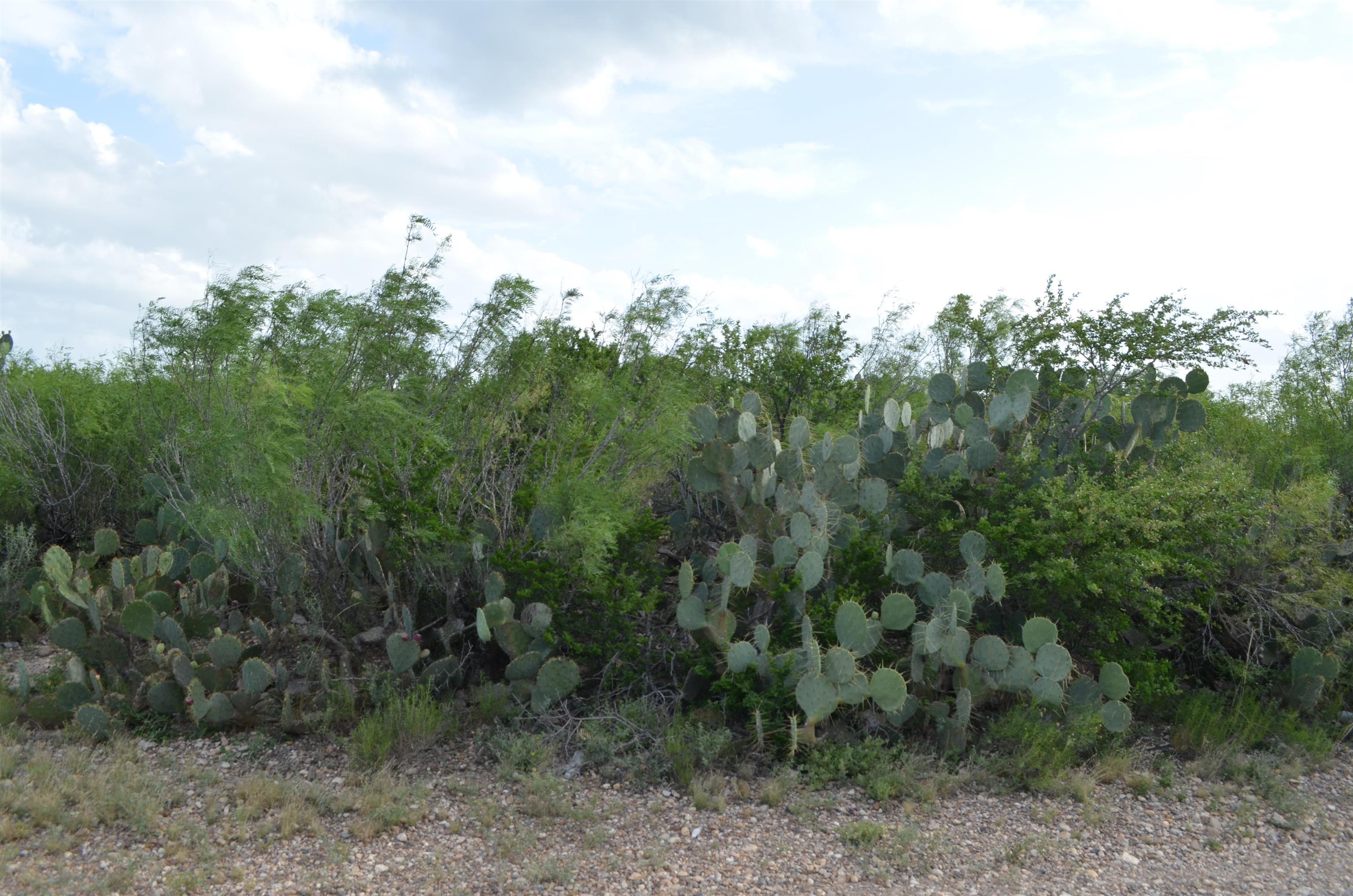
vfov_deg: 47.7
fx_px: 1013
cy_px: 448
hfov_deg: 67.5
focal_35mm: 27
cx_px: 676
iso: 200
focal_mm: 18
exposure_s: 1/200
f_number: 7.1
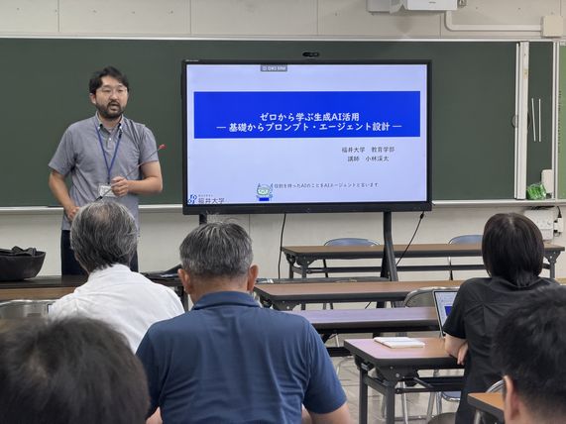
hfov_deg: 19.6
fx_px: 1635
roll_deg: +0.4
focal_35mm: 100
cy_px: 212
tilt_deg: -4.5
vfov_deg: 14.8
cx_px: 283
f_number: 2.8
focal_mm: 16.89
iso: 250
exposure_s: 1/120
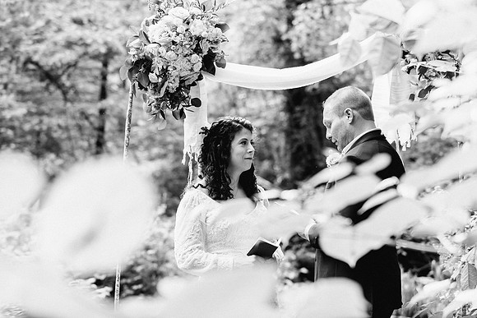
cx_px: 240
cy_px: 152
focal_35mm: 86
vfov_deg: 15.9
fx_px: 1138
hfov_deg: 23.7
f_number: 3.5
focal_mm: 82
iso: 500
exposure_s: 1/320
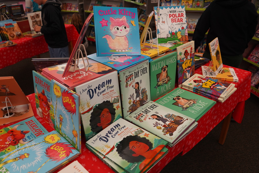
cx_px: 130
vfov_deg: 46.4
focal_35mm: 28
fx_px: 201
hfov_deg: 65.5
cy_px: 86
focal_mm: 28
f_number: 4
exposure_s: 1/160
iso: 1250
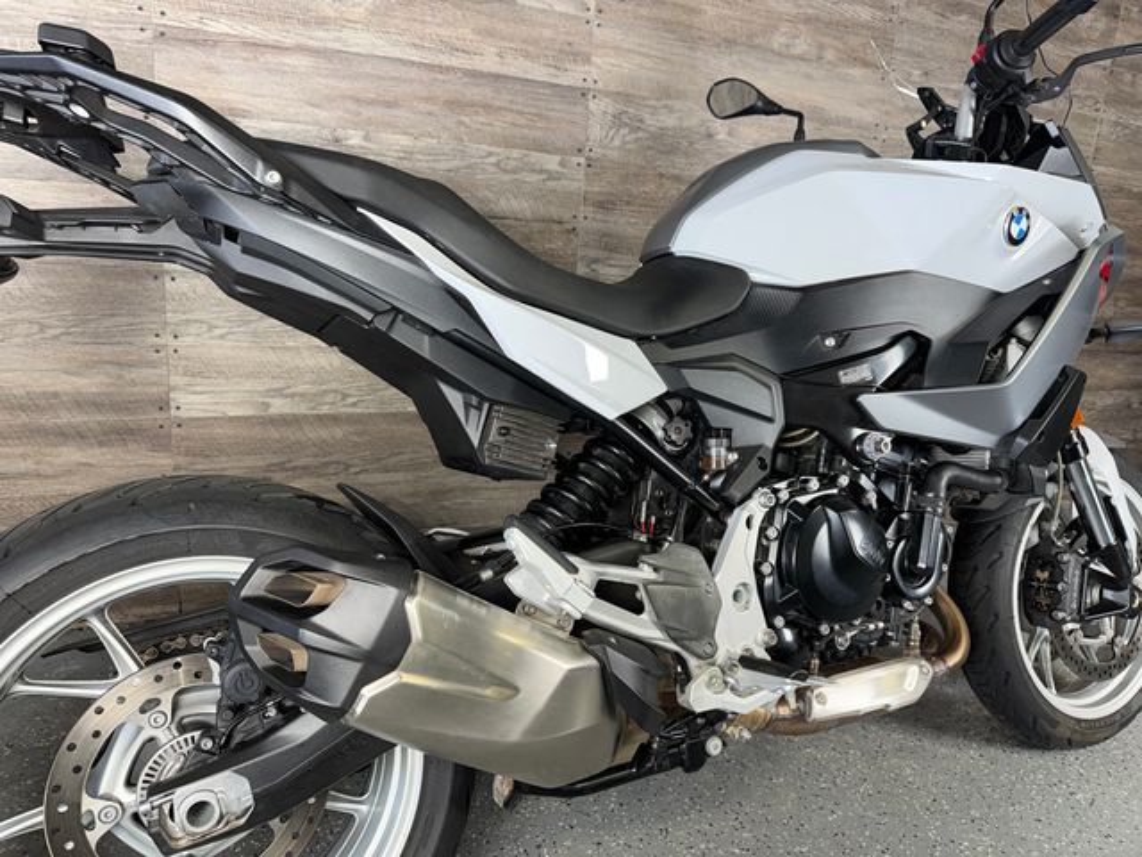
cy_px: 428
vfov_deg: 56.8
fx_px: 792
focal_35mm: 24
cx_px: 571
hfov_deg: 71.6
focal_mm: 6.76
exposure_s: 1/20
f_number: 1.78
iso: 50
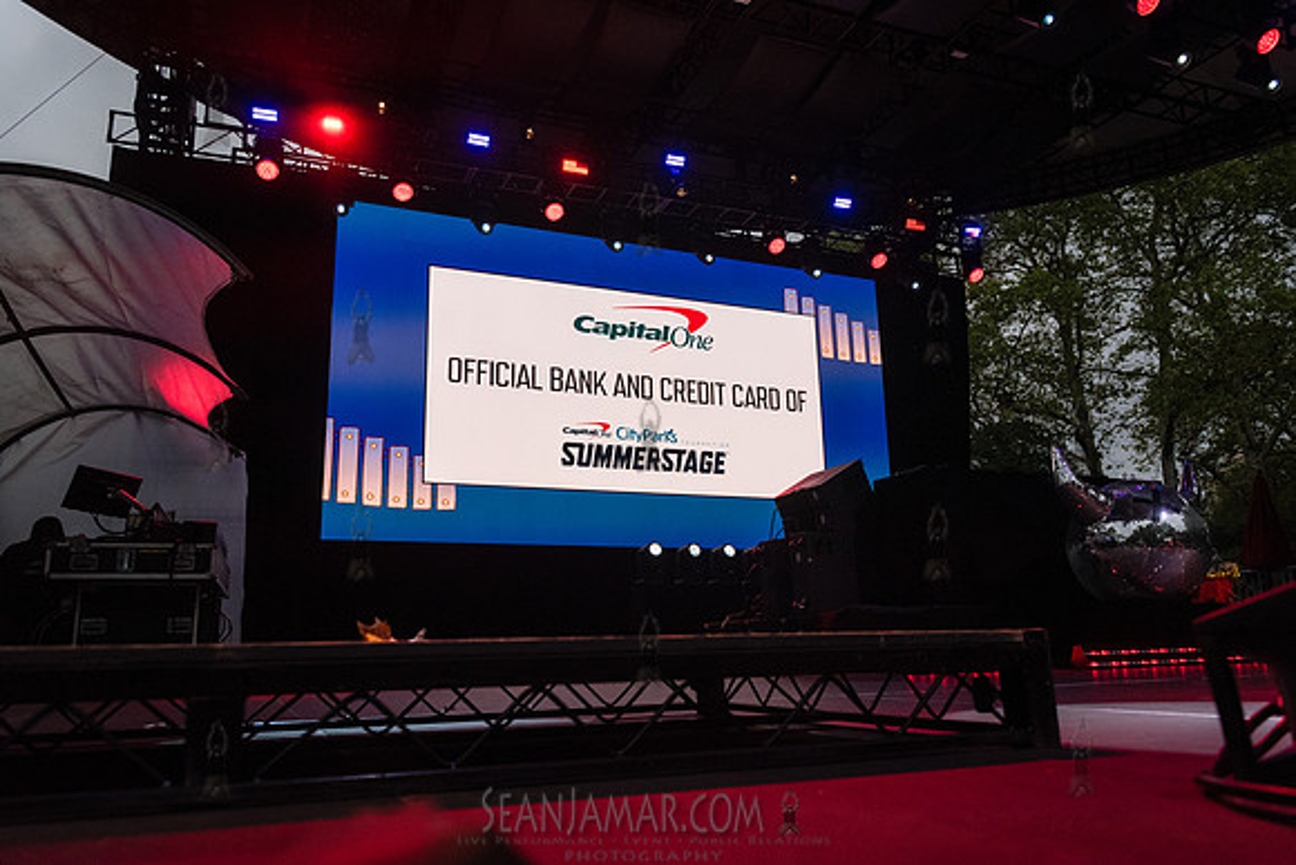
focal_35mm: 27
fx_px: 972
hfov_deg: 67.4
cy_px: 432
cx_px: 648
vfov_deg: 48.0
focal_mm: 27
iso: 5000
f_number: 3.5
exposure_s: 1/4000
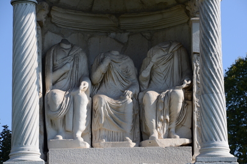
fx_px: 1028
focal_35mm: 150
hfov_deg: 13.7
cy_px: 82
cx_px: 124
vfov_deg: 9.1
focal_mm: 100
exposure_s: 1/800
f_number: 7.1
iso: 320
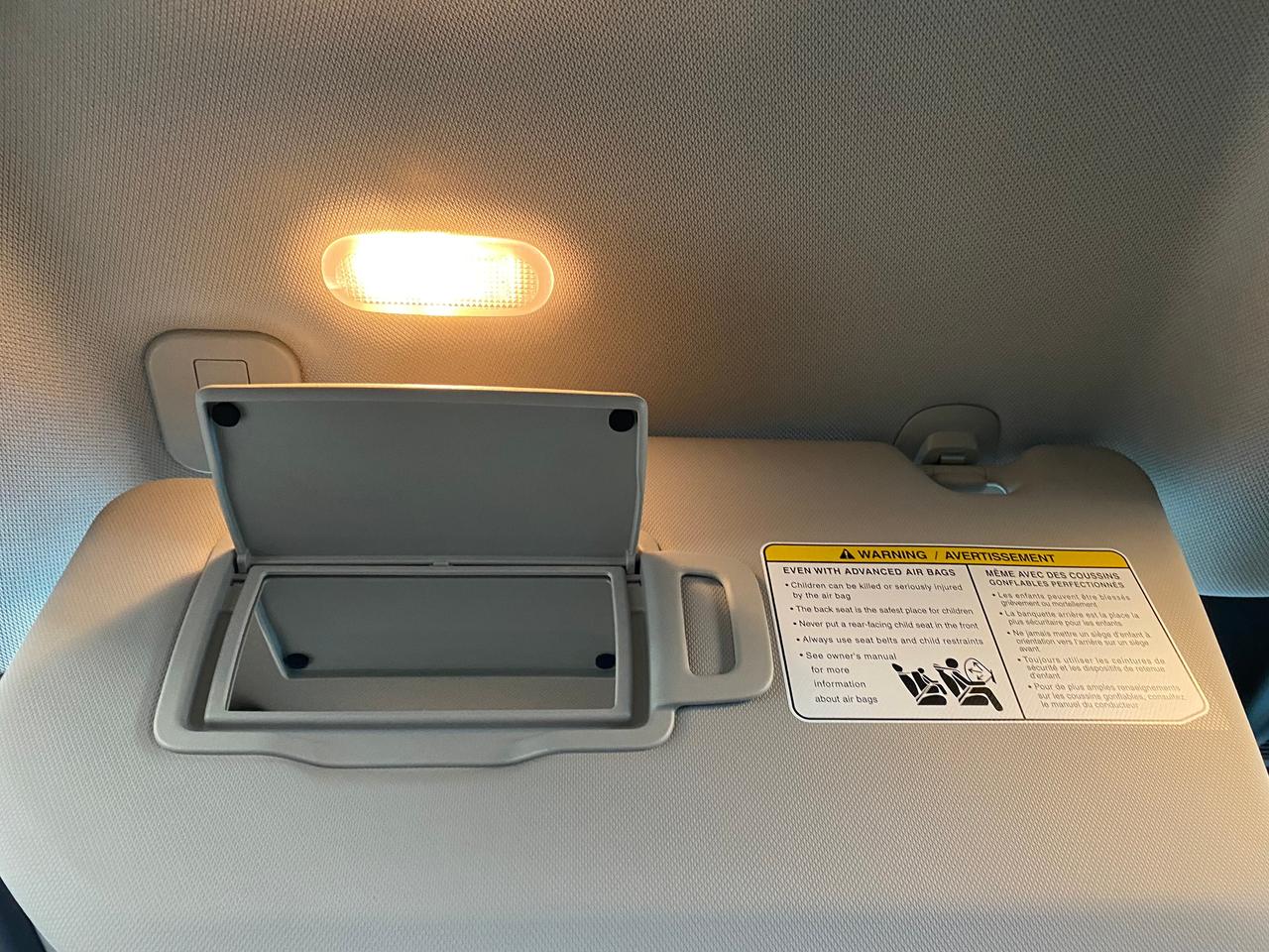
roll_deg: -0.6
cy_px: 476
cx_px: 634
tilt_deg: +29.0
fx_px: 953
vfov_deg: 53.1
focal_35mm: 26
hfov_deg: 67.3
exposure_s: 1/40
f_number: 1.8
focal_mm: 4.25
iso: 500
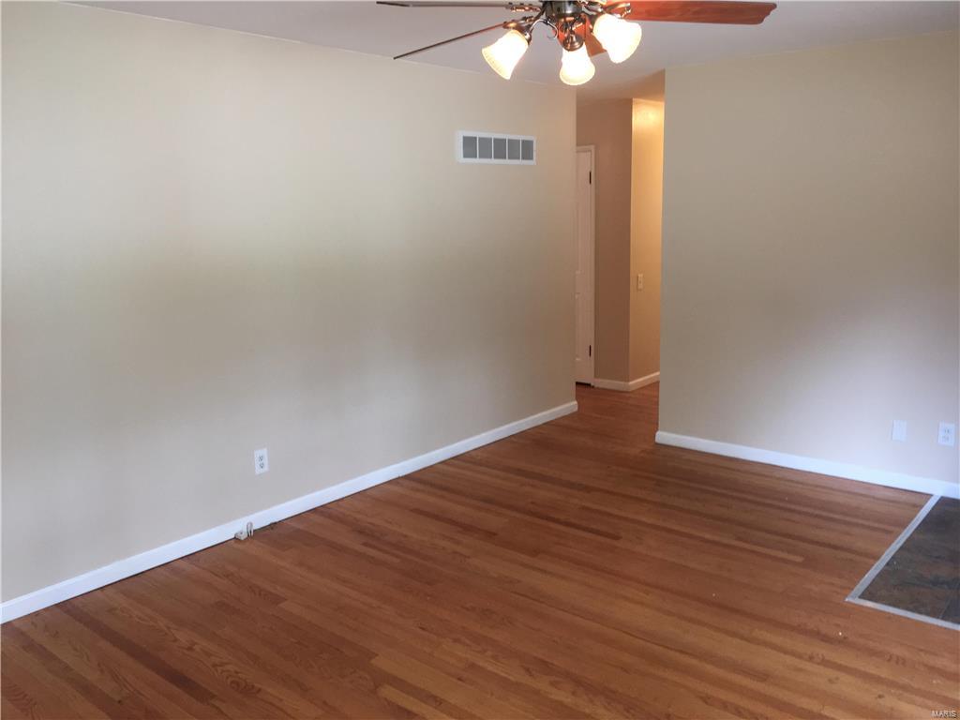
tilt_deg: -10.5
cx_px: 480
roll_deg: +0.9
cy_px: 360
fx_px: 804
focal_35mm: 29
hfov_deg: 61.7
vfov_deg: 48.2
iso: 50
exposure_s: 1/30
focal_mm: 4.15
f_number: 2.2
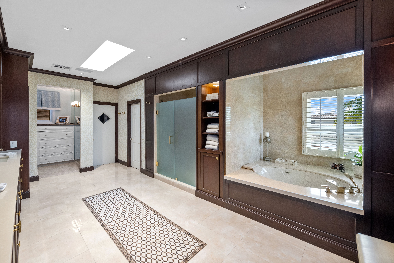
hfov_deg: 104.3
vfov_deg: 81.2
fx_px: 153
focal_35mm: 14
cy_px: 132
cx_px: 197
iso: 500
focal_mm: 14
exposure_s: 1/2.5
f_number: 8
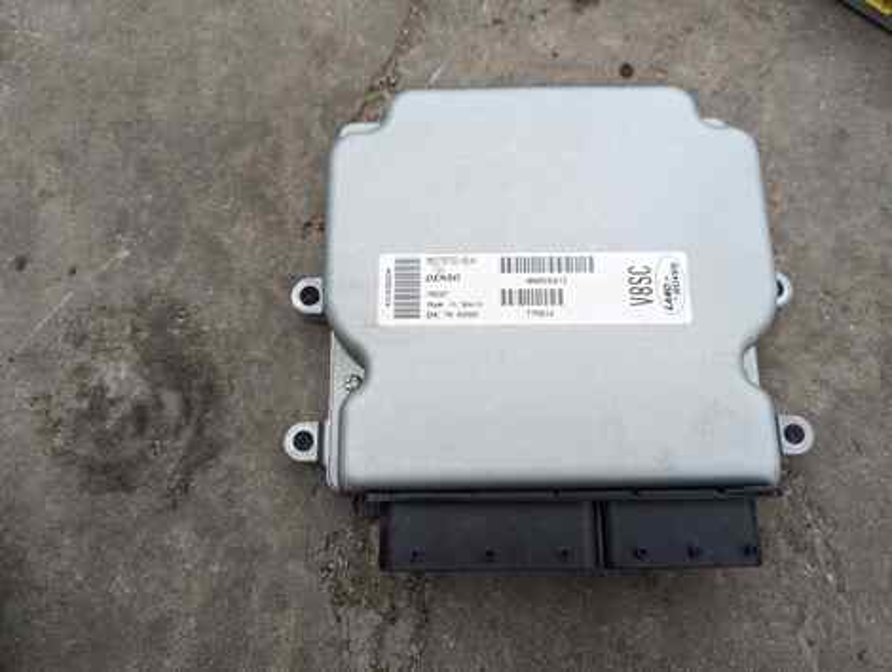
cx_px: 446
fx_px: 619
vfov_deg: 56.9
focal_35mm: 24
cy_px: 336
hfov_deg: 71.5
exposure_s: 1/290
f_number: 1.85
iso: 49
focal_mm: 6.81
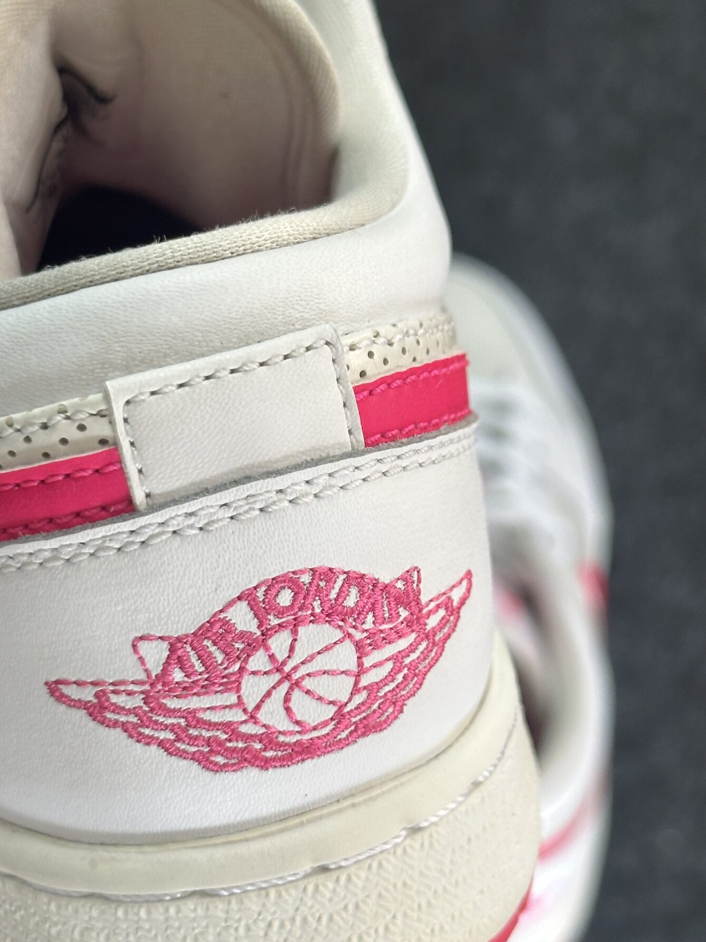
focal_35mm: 69
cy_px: 547
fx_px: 1876
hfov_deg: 21.3
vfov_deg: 28.1
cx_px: 329
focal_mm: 6.86
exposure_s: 1/50
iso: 80
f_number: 1.78
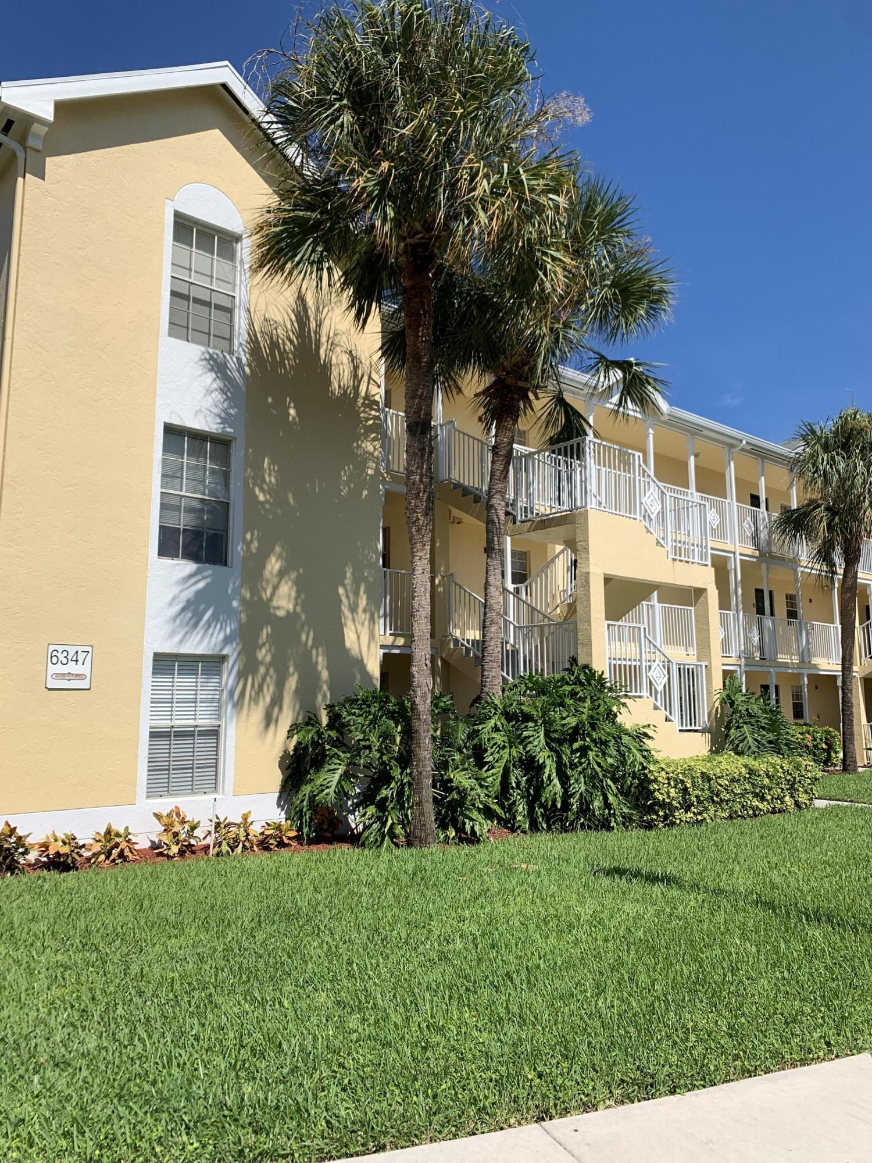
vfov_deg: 67.3
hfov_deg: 53.1
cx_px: 436
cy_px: 582
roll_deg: +0.0
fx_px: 873
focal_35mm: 26
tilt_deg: +10.2
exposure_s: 1/3086
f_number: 1.8
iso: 25
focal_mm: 4.25
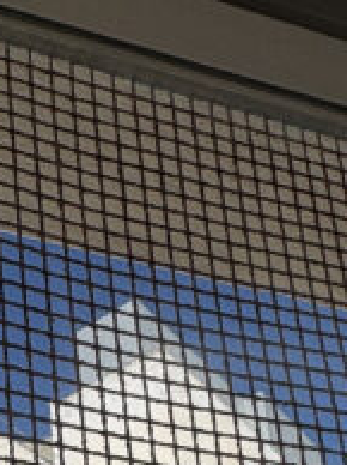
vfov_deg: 22.1
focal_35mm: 74
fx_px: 991
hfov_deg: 19.2
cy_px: 688
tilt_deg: +21.0
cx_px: -17
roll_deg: +2.8
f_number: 2.2
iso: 40
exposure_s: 1/5263
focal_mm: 2.22
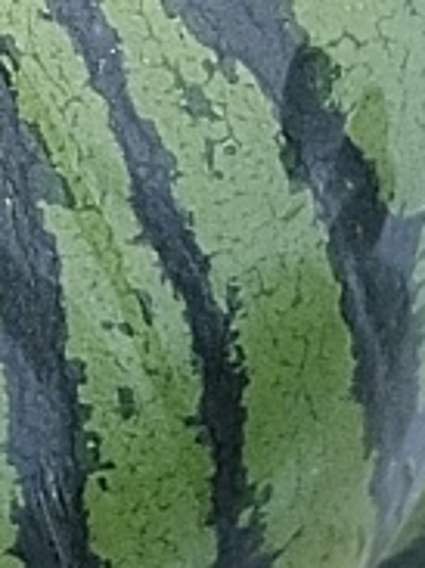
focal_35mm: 297
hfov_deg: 4.9
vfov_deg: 6.5
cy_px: -526
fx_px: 4868
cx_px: -304
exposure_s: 1/490
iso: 100
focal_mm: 4.75
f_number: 1.8
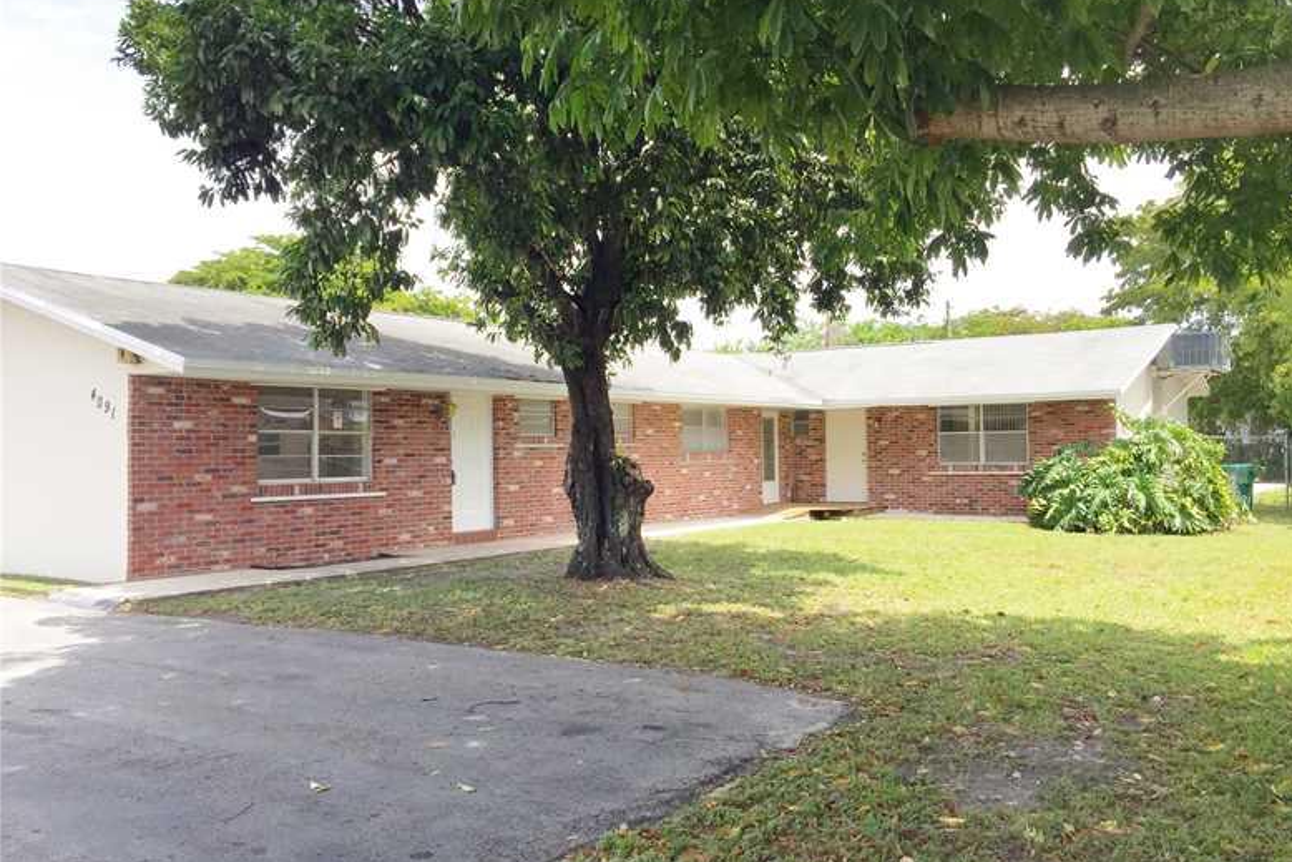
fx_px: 1113
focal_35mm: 31
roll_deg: +0.4
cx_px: 663
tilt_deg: +0.5
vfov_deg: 42.3
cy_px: 450
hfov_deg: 60.3
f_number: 2.2
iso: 32
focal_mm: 4.15
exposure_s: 1/1041
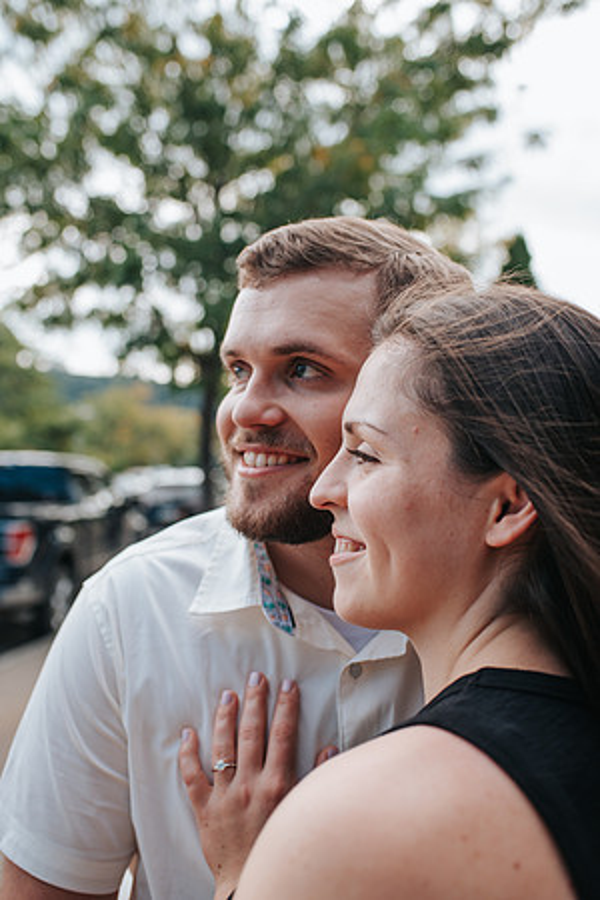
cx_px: 300
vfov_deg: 54.4
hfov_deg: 37.9
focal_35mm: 35
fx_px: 875
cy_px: 450
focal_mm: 35
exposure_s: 1/250
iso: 100
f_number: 3.2
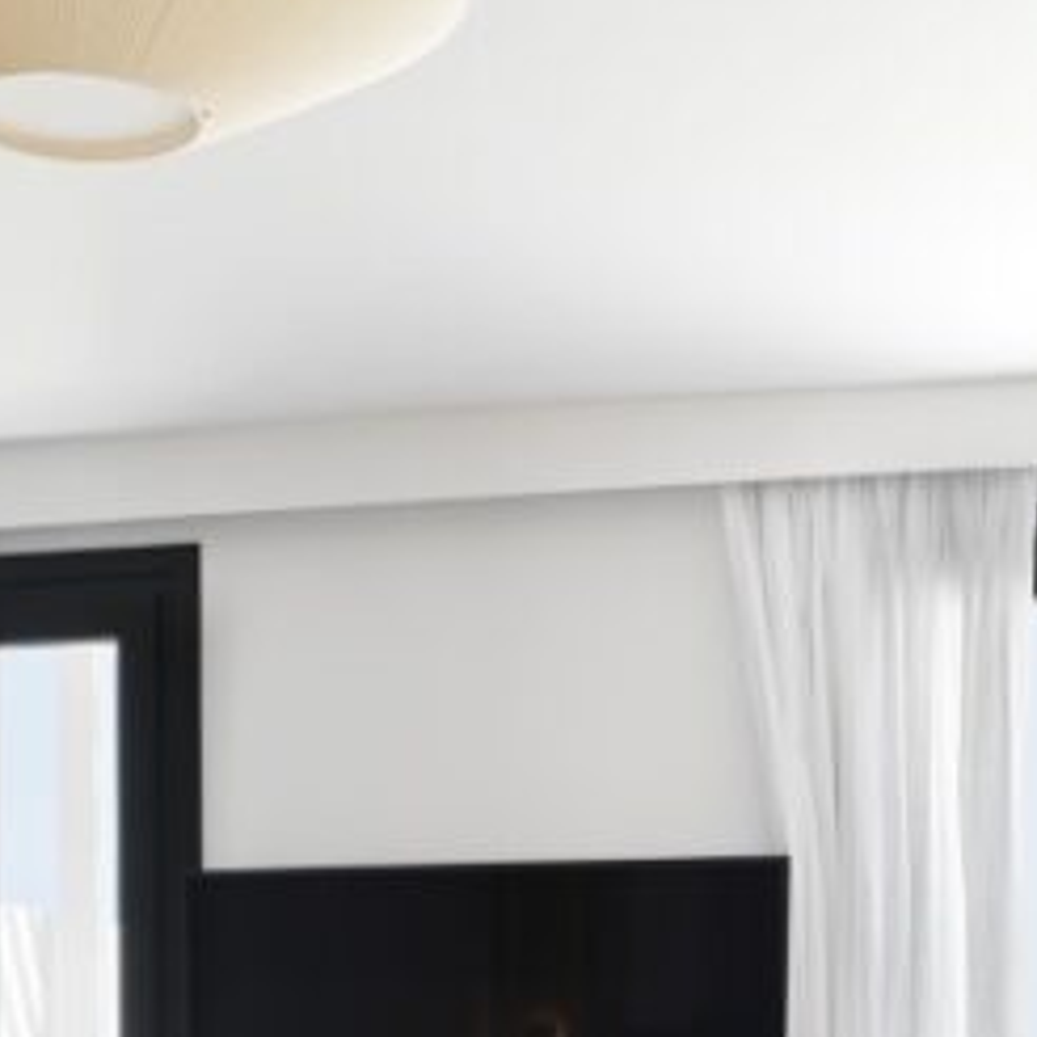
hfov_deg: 15.3
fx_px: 3864
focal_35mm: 114
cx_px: 691
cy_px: 1199
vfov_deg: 14.8
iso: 100
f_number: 11
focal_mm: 40
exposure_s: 1/4
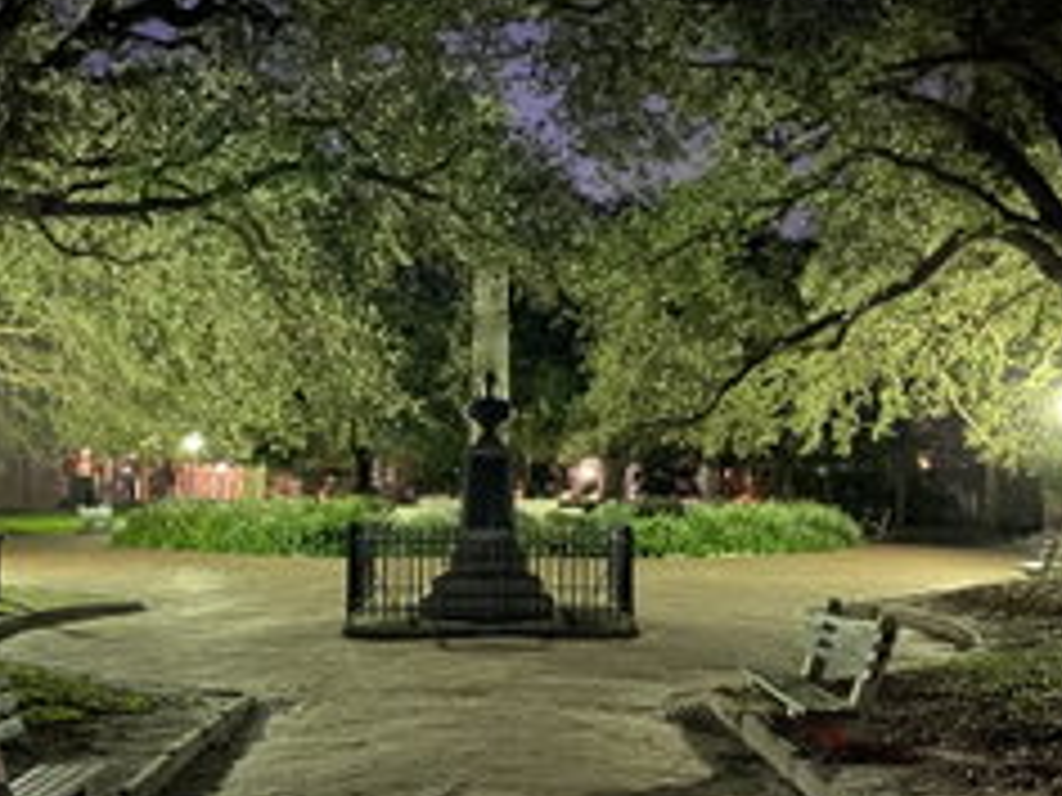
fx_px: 1350
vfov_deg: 32.9
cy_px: 387
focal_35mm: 44
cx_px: 522
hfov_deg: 42.9
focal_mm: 4.25
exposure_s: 1/2
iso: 1250
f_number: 1.8
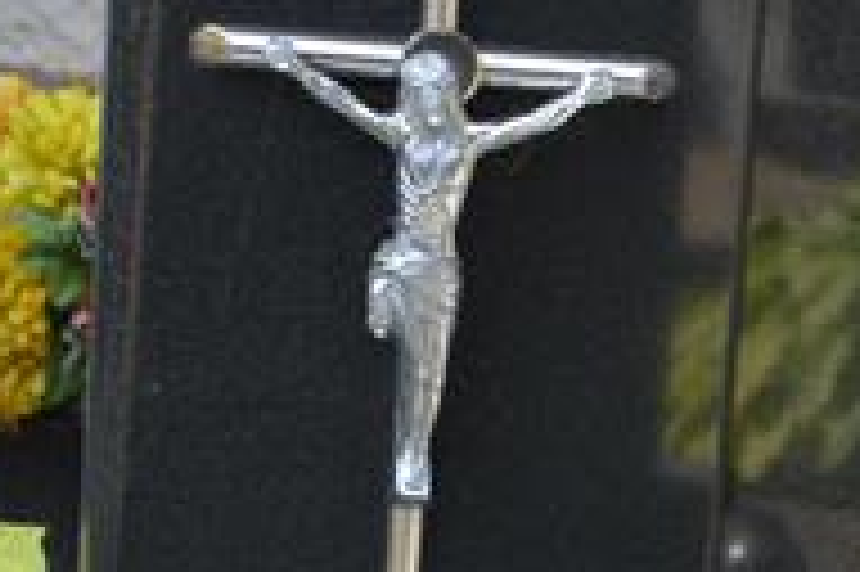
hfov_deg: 9.0
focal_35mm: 226
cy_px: 923
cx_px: 1018
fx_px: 5386
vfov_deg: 6.0
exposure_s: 1/125
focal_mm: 45
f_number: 5.6
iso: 140
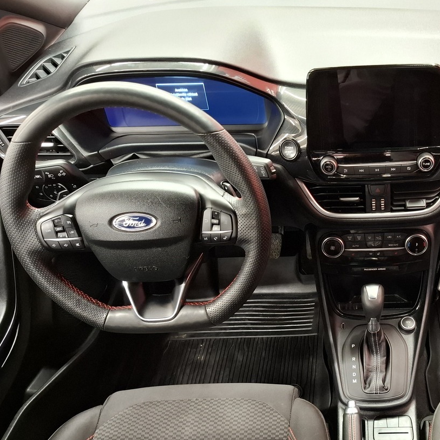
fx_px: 518
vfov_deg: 45.6
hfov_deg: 43.2
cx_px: 371
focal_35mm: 36
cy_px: 278
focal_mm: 5.54
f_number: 1.8
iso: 640
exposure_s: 1/24
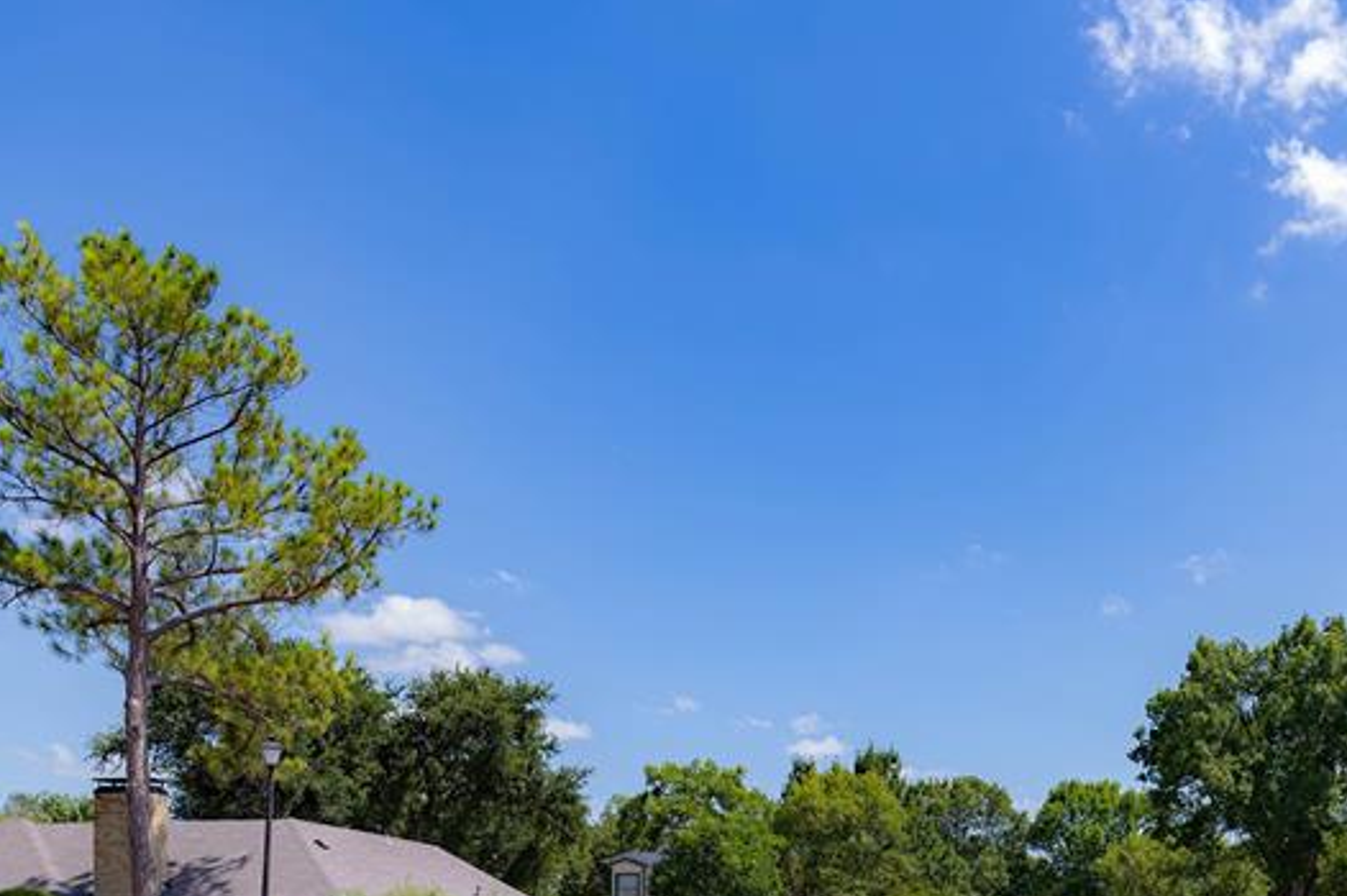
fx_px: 1383
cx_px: 776
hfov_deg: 51.7
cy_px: 827
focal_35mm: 37
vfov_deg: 33.7
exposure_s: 1/400
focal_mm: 19
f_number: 5
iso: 125
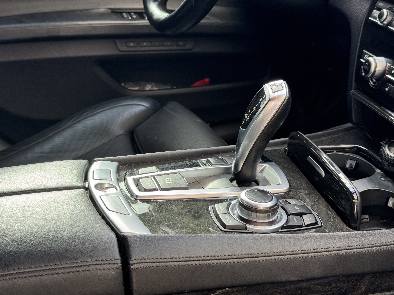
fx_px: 546
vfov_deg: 30.3
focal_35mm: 48
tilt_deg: -27.6
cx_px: 197
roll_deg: +4.4
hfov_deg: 39.7
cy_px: 148
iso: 50
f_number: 1.78
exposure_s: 1/160
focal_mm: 6.76
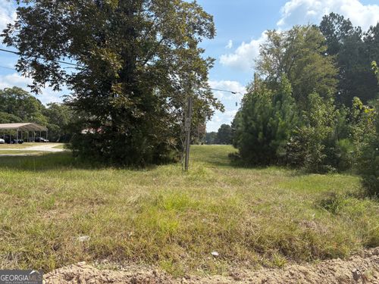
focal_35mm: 26
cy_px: 142
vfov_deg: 53.1
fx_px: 285
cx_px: 190
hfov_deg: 67.3
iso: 64
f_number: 1.6
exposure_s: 1/2747
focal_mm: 5.96
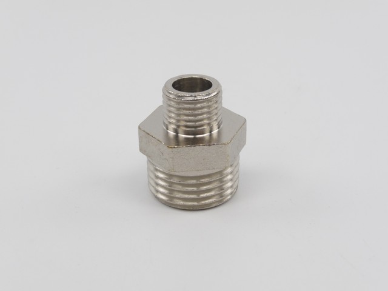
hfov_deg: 34.9
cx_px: 194
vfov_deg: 26.6
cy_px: 146
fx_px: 616
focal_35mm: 55
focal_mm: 9.3
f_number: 4.3
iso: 100
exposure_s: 1/500
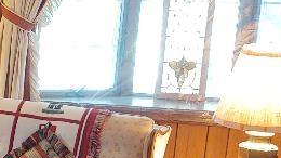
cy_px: 154
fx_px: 864
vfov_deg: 10.4
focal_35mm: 116
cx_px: -241
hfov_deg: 15.6
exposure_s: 1/25
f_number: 1.7
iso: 431
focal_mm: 4.75
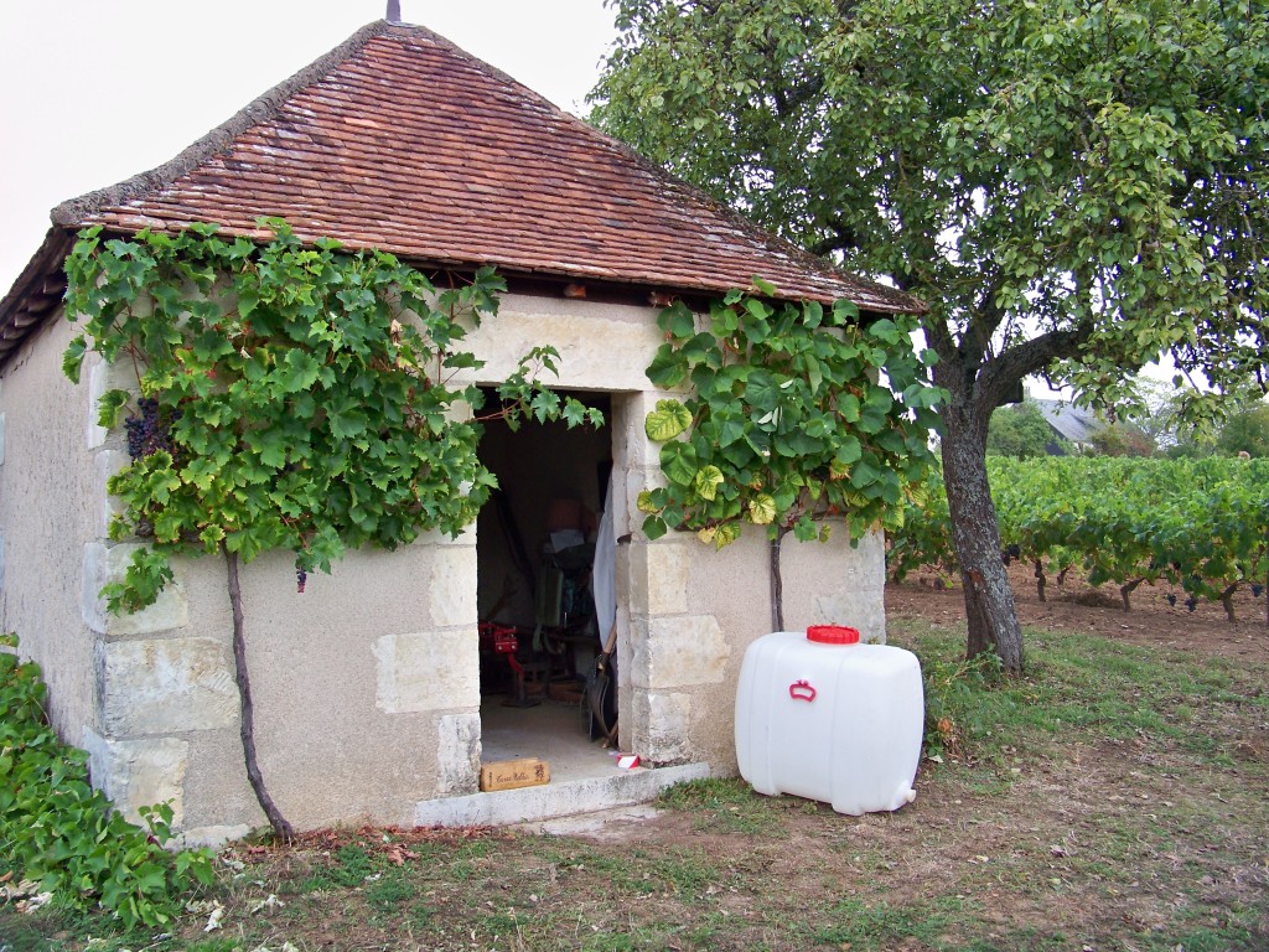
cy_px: 476
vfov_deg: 42.9
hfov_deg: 55.4
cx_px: 634
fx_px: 1210
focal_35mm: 33
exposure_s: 1/60
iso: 80
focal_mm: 5.85
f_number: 2.8
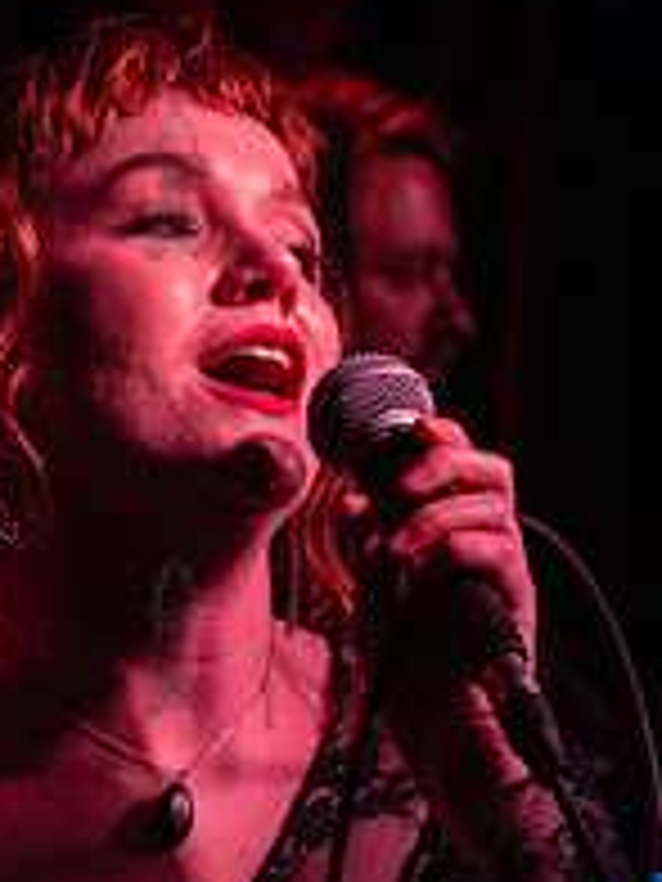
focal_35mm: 159
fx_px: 4054
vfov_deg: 12.4
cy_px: 653
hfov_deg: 9.3
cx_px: 193
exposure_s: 1/400
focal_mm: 52
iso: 8000
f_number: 3.5
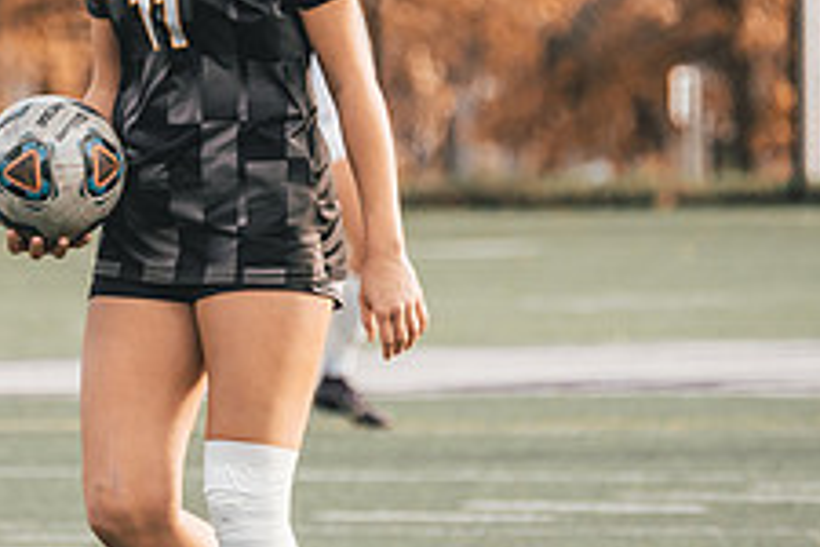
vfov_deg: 1.7
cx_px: 153
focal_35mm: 821
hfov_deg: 2.5
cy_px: 184
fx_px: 18699
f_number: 6.3
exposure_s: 1/800
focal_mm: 277
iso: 800
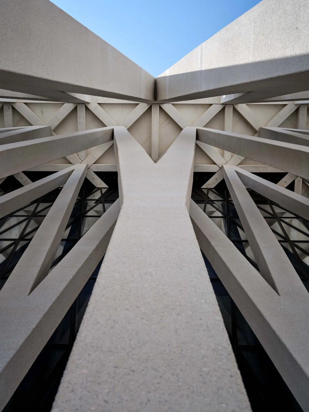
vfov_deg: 49.0
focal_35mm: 38
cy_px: 206
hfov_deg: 37.7
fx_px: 453
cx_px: 154
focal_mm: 48.2
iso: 100
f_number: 8
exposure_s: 1/200
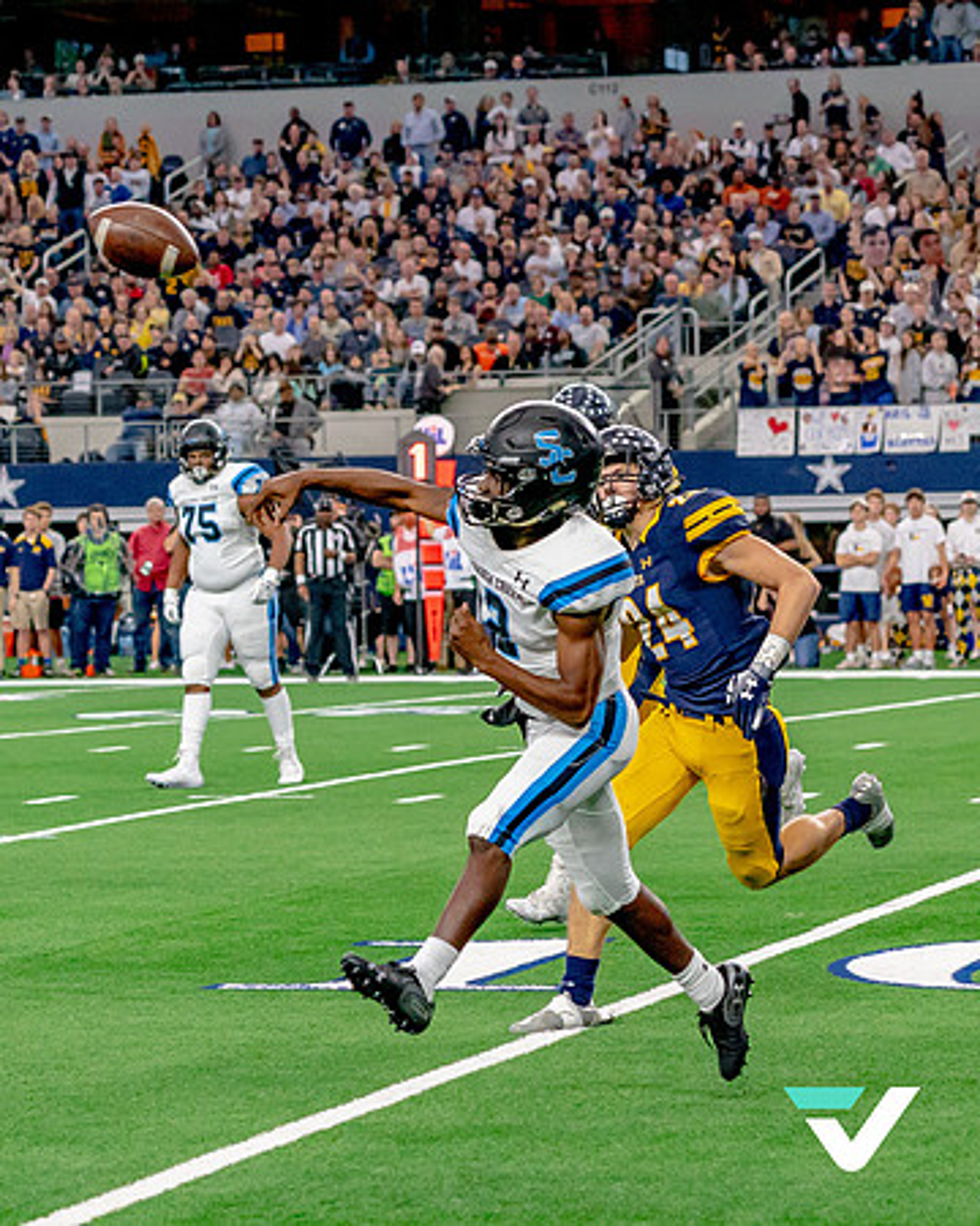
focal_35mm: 152
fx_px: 5508
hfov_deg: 10.1
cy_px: 631
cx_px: 754
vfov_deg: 12.7
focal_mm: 100
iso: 6400
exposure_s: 1/2000
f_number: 5.6
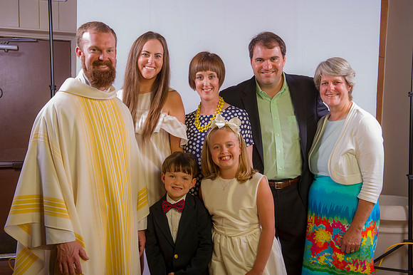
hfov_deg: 41.1
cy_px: 138
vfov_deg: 28.0
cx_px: 206
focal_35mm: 48
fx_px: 550
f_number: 8
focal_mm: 48
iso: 100
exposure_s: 1/200
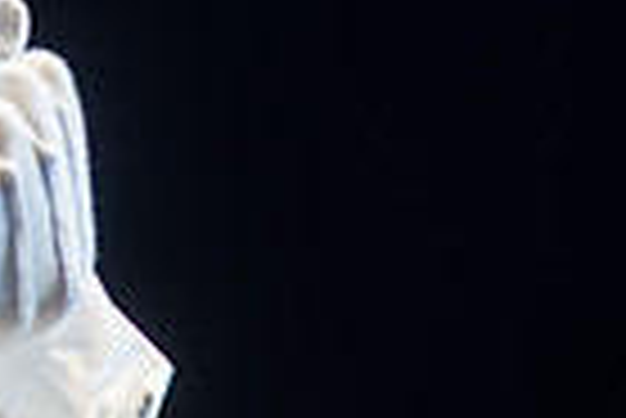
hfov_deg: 3.6
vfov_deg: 2.4
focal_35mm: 563
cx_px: -428
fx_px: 9800
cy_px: -142
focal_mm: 135
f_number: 5
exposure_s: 1/400
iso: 640
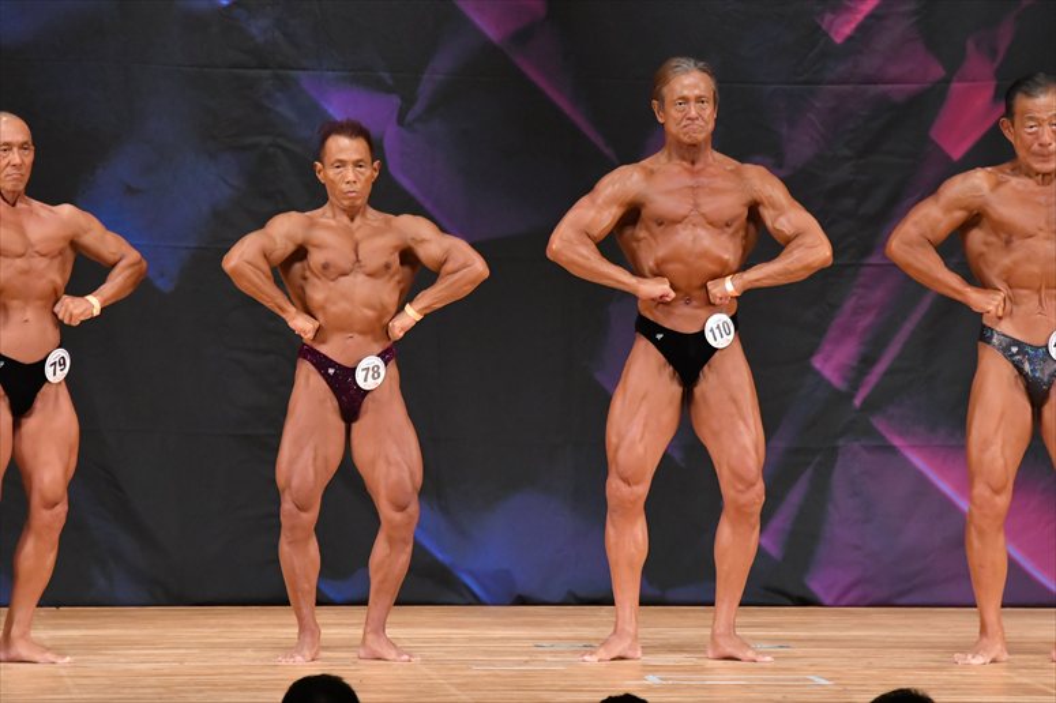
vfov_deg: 5.1
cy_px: 352
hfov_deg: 7.6
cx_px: 528
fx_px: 7916
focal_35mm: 270
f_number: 5.6
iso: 5600
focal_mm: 180
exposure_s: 1/400
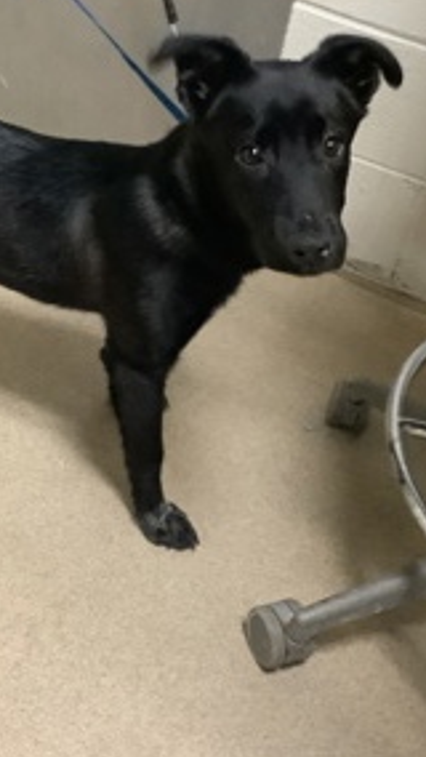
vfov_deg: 41.1
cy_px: 307
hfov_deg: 23.9
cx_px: 137
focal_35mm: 50
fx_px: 1003
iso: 500
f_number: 2.4
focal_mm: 3.3
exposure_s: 1/30
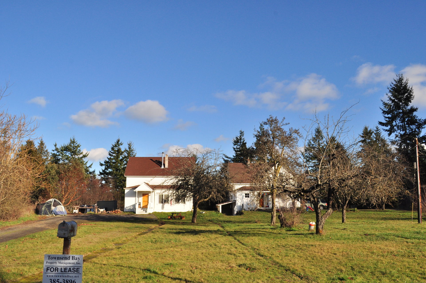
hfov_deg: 57.3
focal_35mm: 33
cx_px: 213
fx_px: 390
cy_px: 142
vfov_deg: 39.9
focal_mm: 22
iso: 400
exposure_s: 1/640
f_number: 13
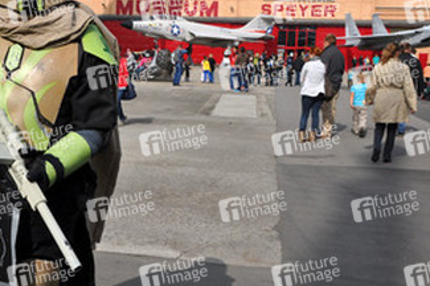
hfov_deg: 39.1
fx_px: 597
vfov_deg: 26.9
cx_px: 138
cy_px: 107
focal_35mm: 50
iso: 200
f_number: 10
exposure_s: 1/400
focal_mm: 24
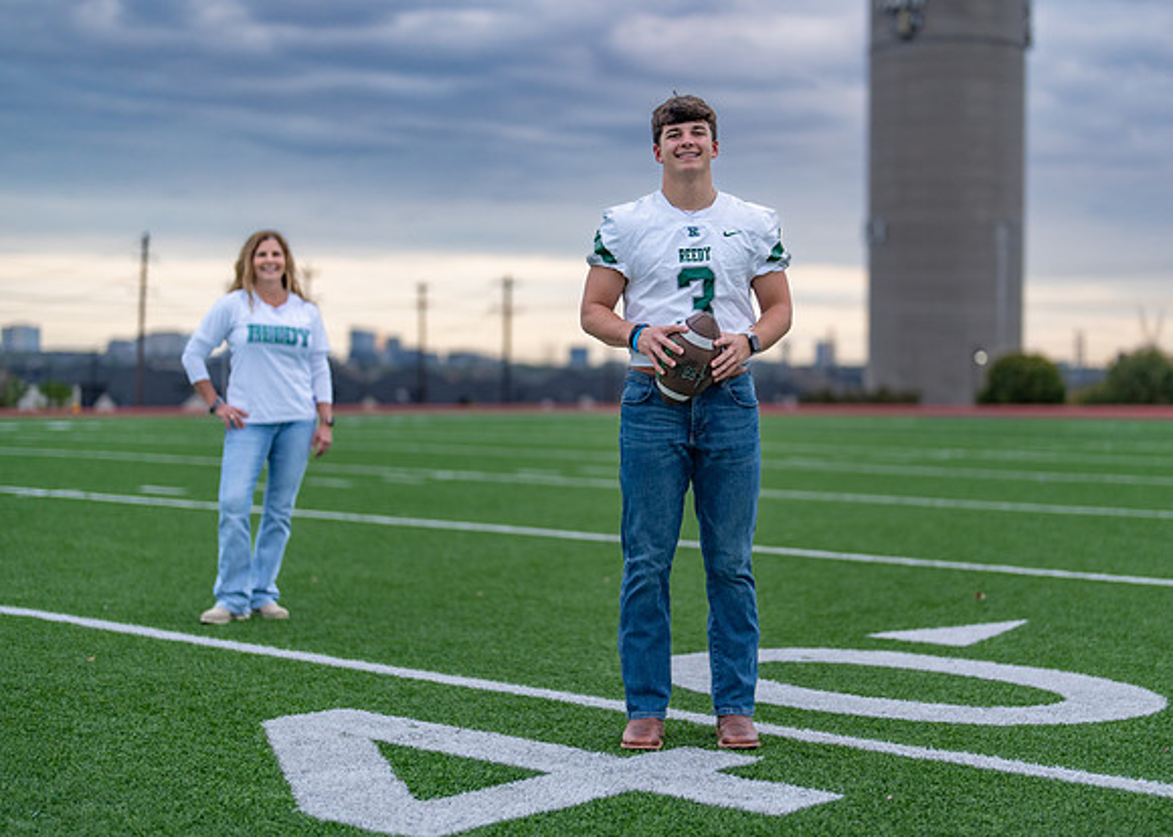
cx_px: 703
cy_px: 405
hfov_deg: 32.8
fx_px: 1989
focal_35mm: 60
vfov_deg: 23.8
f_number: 1.2
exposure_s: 1/640
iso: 320
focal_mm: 50
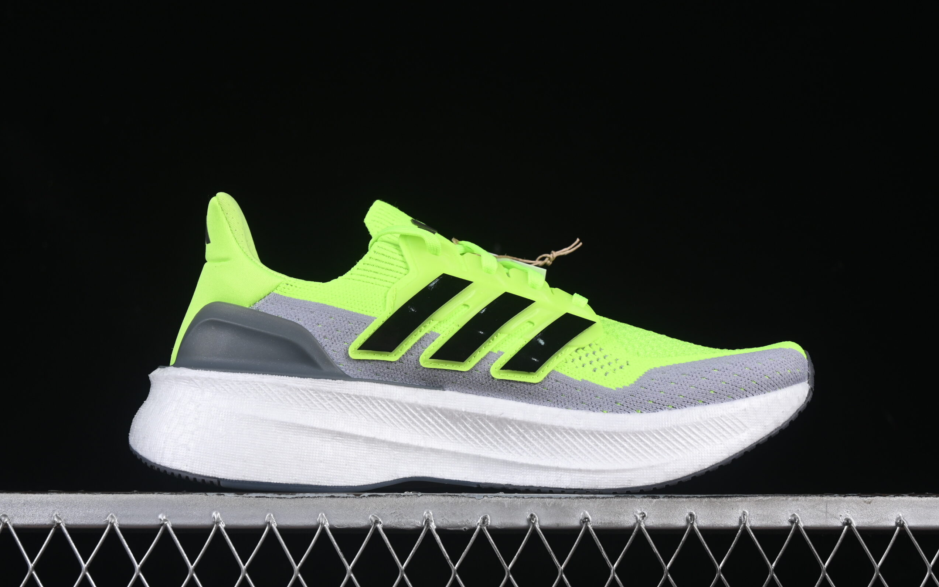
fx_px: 1970
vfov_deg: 16.9
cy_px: 297
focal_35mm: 77
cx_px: 467
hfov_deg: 26.8
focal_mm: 50
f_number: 8
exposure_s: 1/80
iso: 160
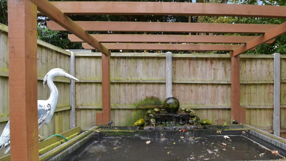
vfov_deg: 53.4
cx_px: 164
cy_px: 93
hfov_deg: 83.3
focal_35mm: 21
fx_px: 159
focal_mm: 11.5
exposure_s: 1/13
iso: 80
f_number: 8
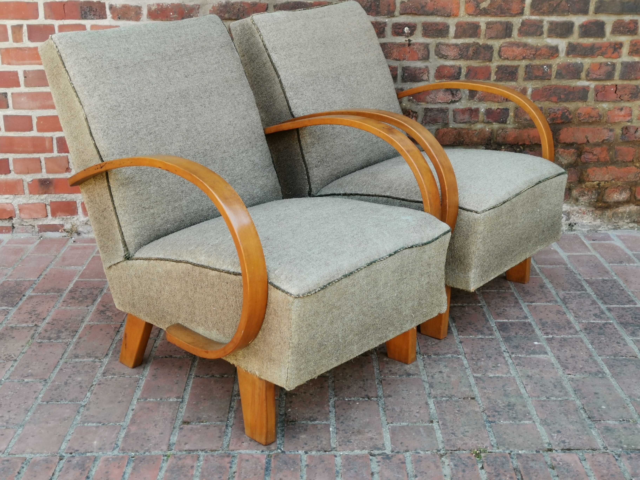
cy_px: 240
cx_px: 320
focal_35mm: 47
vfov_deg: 30.9
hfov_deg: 40.4
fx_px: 869
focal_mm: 5.58
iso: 50
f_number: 1.8
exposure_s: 1/139
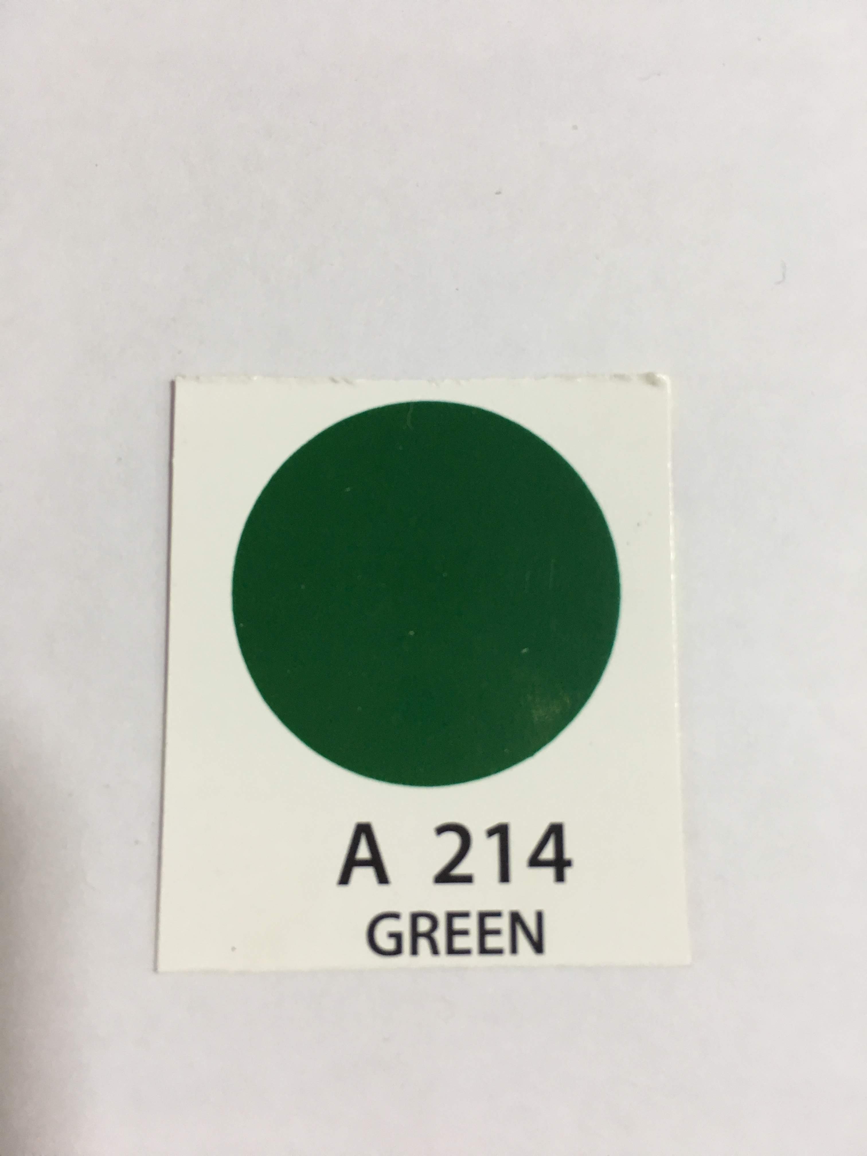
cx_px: 434
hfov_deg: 48.2
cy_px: 578
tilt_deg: -84.3
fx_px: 968
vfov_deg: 61.7
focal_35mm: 29
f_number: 2.2
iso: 100
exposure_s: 1/33
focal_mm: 4.15
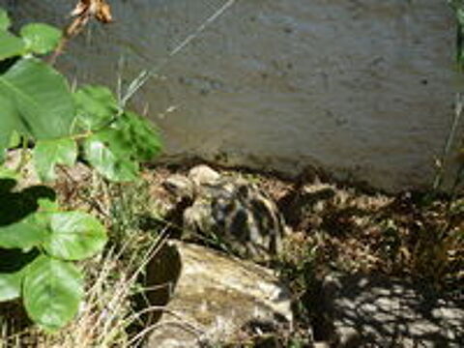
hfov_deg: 55.4
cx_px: 232
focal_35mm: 33
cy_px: 174
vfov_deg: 42.9
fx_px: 442
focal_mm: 5.5
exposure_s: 1/800
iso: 100
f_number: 2.8
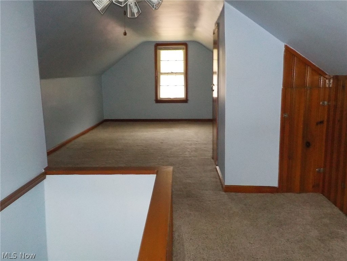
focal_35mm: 30
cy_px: 130
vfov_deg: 46.8
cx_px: 174
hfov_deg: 60.0
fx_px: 301
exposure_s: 1/15
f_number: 3.3
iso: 800
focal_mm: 4.1
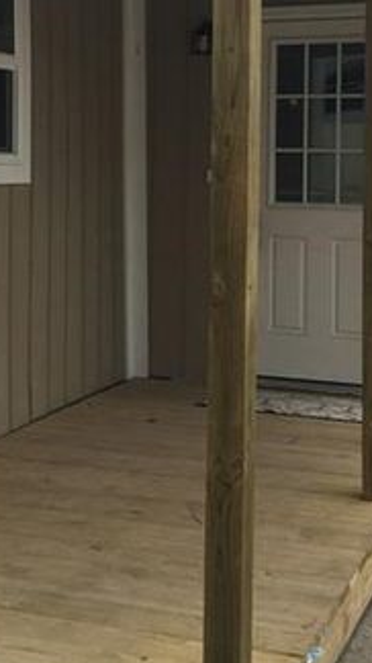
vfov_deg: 31.7
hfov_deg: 18.5
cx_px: 157
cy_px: 157
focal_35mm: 65
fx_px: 1141
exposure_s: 1/534
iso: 25
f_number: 2.2
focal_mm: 4.15
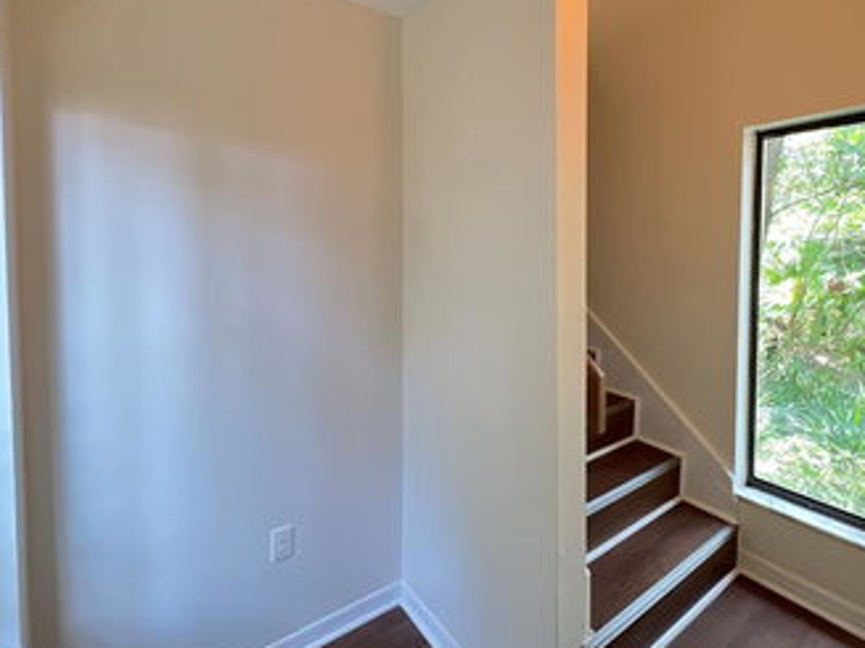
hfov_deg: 90.9
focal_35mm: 17
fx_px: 425
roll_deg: -0.8
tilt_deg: -5.4
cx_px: 467
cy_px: 262
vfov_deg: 73.9
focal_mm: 1.57
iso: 125
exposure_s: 1/30
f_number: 1.8
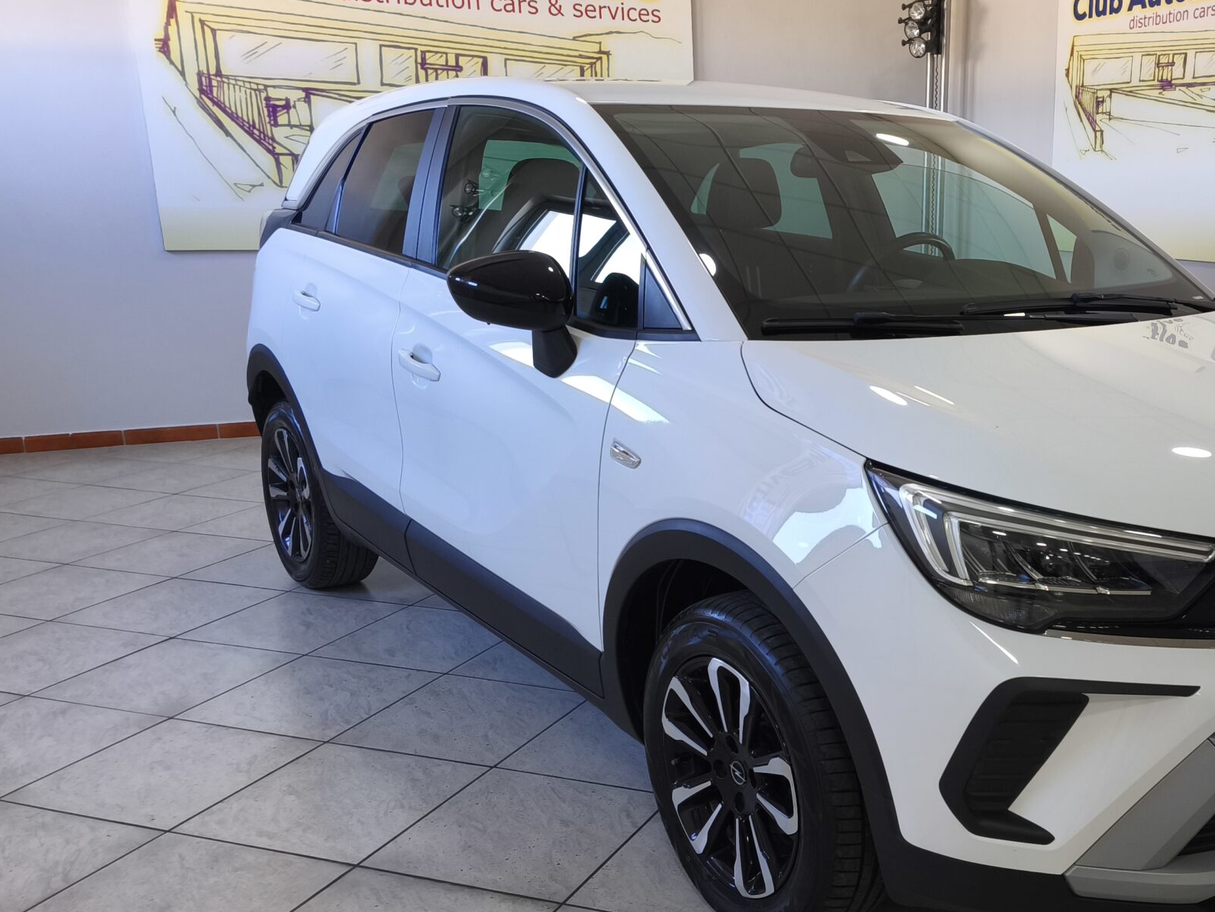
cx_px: 877
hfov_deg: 48.6
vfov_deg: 38.6
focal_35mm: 37
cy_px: 518
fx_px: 1299
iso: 250
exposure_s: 1/100
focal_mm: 5.35
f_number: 1.7
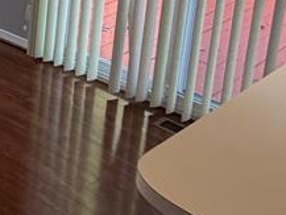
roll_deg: +0.3
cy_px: -104
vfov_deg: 19.5
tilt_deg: -8.7
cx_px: -215
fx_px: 546
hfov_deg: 21.1
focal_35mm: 66
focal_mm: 2.22
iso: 200
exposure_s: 1/120
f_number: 2.2
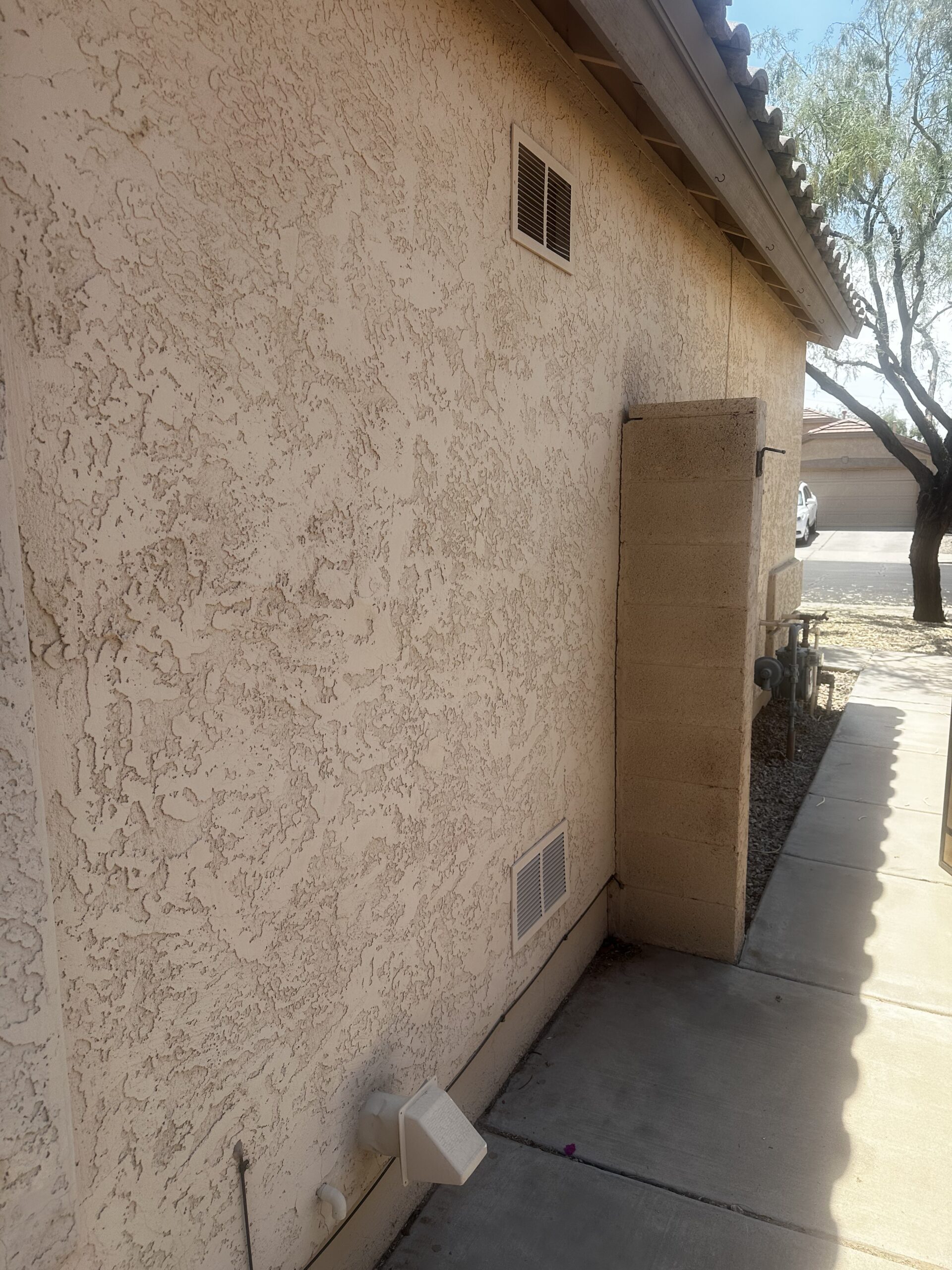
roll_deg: +0.6
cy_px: 635
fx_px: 880
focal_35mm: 24
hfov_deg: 56.8
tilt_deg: -9.2
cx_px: 476
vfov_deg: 71.6
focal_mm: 6.86
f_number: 1.78
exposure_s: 1/2410
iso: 80
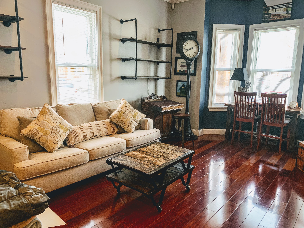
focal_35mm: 26
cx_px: 152
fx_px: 228
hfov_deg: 67.3
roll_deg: -1.1
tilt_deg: -9.4
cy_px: 114
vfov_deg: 53.1
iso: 125
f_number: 1.8
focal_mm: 4.25
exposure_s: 1/60
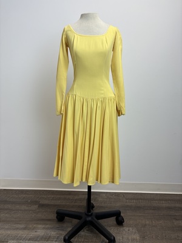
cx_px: 91
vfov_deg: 67.3
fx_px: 182
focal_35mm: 26
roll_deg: -1.8
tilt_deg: -6.8
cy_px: 122
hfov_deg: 53.1
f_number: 1.6
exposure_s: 1/232
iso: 40
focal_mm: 5.96
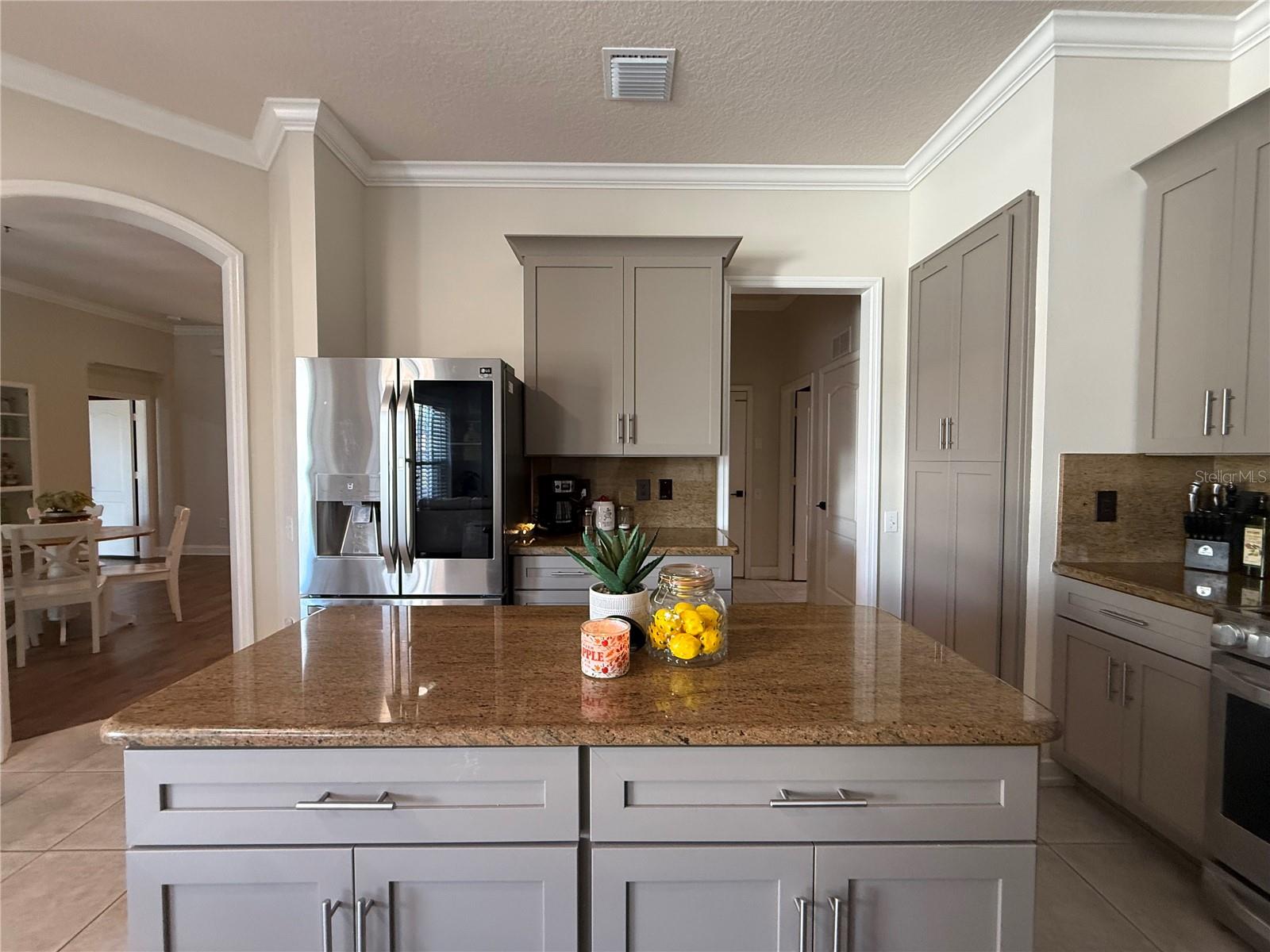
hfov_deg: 102.1
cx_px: 635
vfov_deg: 85.7
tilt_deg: -1.5
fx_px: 514
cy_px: 476
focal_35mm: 14
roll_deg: -0.2
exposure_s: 1/67
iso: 320
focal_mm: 2.22
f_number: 2.2
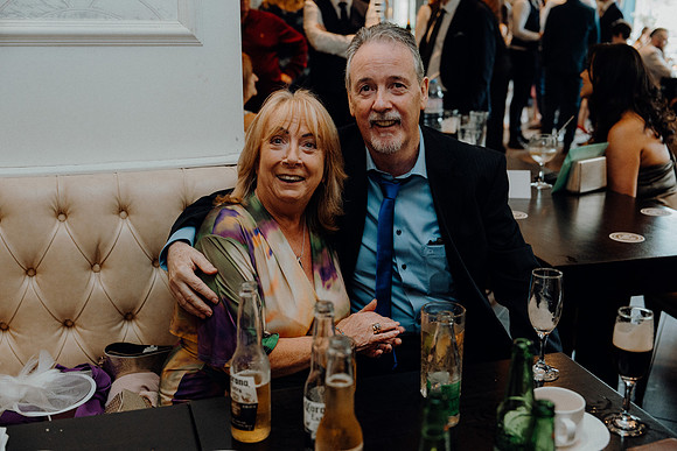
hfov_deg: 46.4
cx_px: 338
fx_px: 790
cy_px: 226
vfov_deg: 31.9
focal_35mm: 42
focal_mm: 42
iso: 2500
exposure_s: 1/160
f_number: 3.5
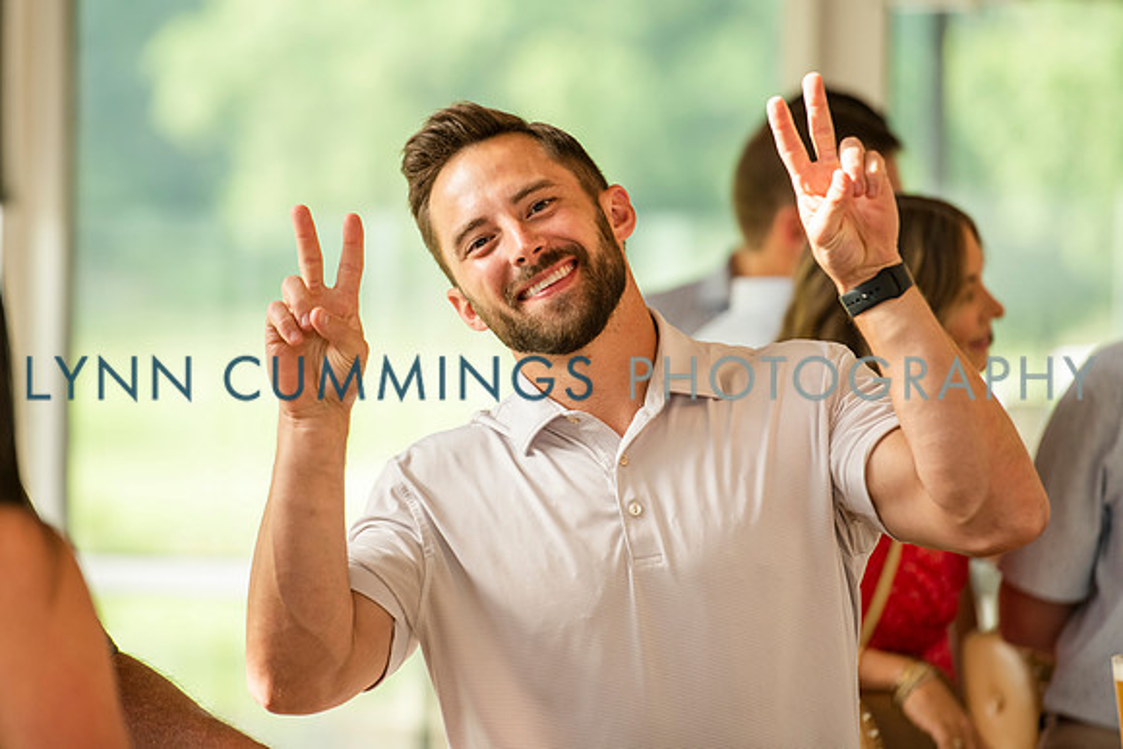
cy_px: 333
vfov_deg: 6.0
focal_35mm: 228
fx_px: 7110
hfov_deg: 9.0
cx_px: 507
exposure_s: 1/125
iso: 400
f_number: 3.5
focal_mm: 200
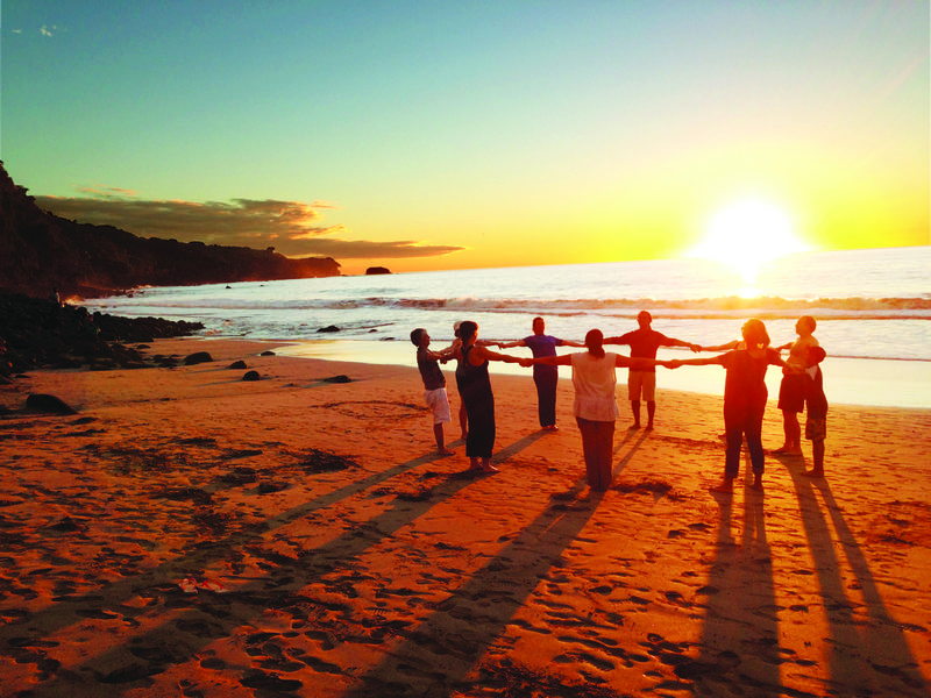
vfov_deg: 42.9
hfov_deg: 55.4
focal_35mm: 33
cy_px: 349
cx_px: 466
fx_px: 888
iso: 50
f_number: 2.4
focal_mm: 4.13
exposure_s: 1/475
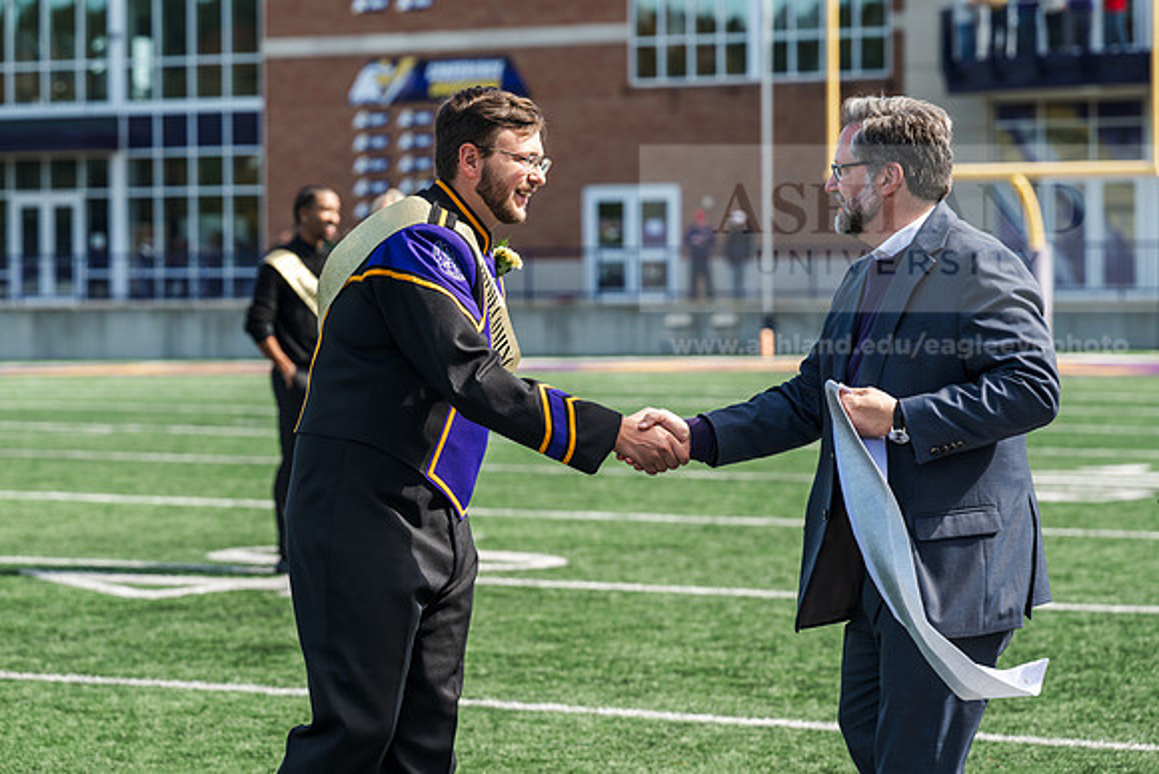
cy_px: 341
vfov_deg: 10.6
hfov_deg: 15.8
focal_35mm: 130
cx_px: 542
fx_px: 4177
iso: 125
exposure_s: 1/400
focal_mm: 115
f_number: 4.5
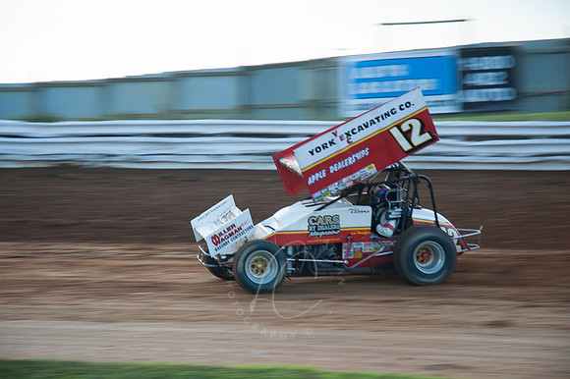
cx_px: 285
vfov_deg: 13.0
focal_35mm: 105
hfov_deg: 19.5
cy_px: 190
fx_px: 1661
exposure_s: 1/160
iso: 200
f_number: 4.5
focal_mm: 70
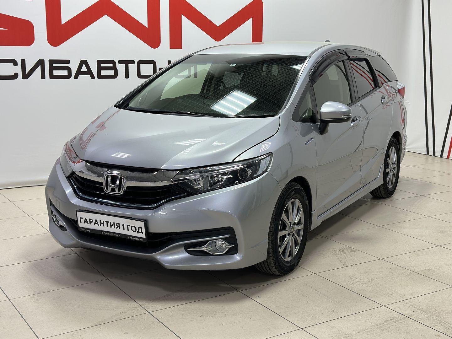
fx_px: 627
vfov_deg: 30.3
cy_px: 170
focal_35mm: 48
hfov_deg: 39.7
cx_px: 226
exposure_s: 1/100
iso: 80
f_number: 1.78
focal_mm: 6.86
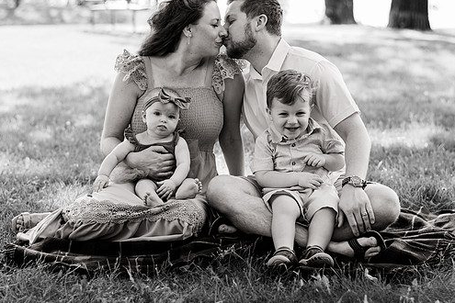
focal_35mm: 73
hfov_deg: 27.7
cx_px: 218
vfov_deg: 18.7
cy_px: 155
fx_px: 923
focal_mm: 58
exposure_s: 1/500
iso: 160
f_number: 2.8
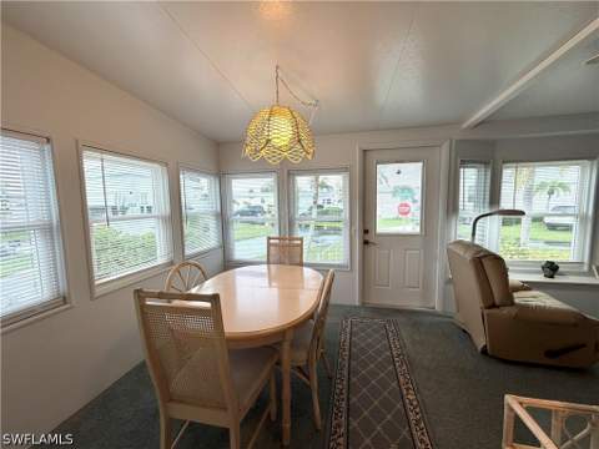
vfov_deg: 85.7
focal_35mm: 14
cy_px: 224
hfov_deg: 102.1
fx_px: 242
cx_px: 300
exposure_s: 1/120
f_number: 2.2
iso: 125
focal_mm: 2.22
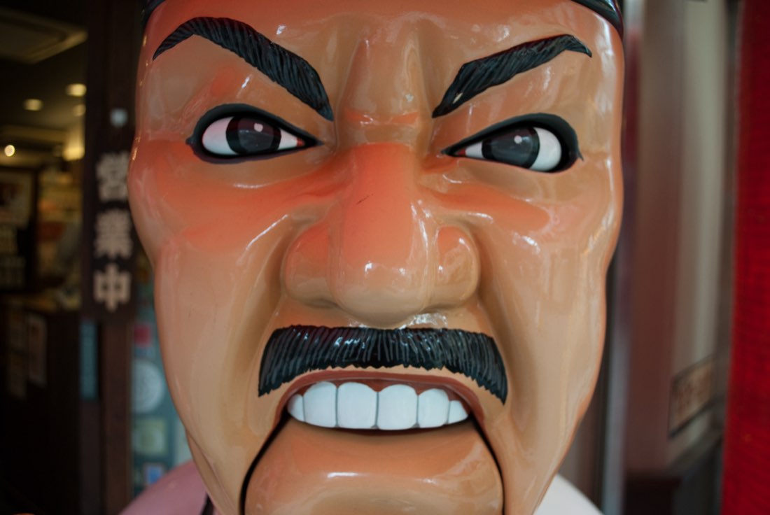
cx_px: 385
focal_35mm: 30
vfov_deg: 43.7
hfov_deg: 61.9
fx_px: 642
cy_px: 258
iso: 200
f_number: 4
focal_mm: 20
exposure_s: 1/60
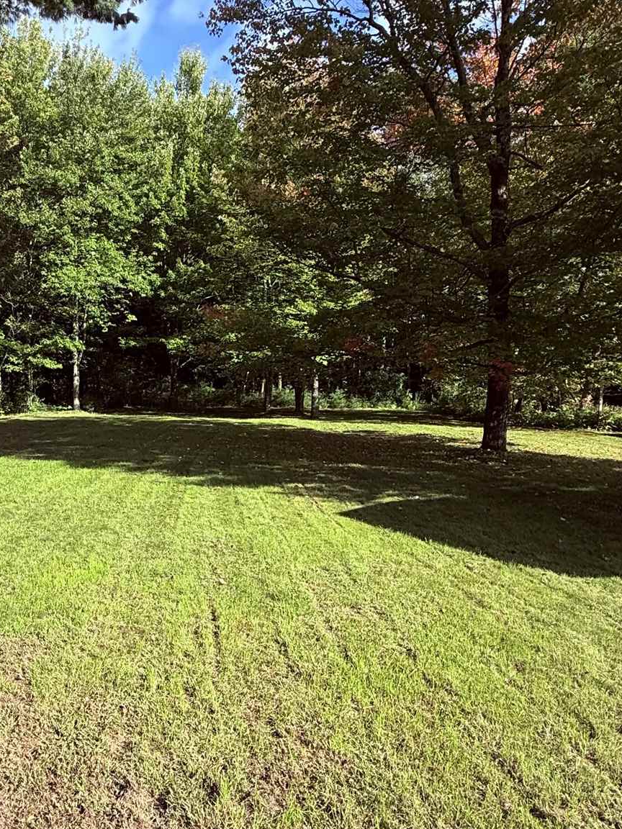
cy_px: 448
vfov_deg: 63.3
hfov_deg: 48.1
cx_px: 166
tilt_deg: -4.1
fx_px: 671
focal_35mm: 28
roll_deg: -0.9
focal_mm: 2.22
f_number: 2.2
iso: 50
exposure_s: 1/686
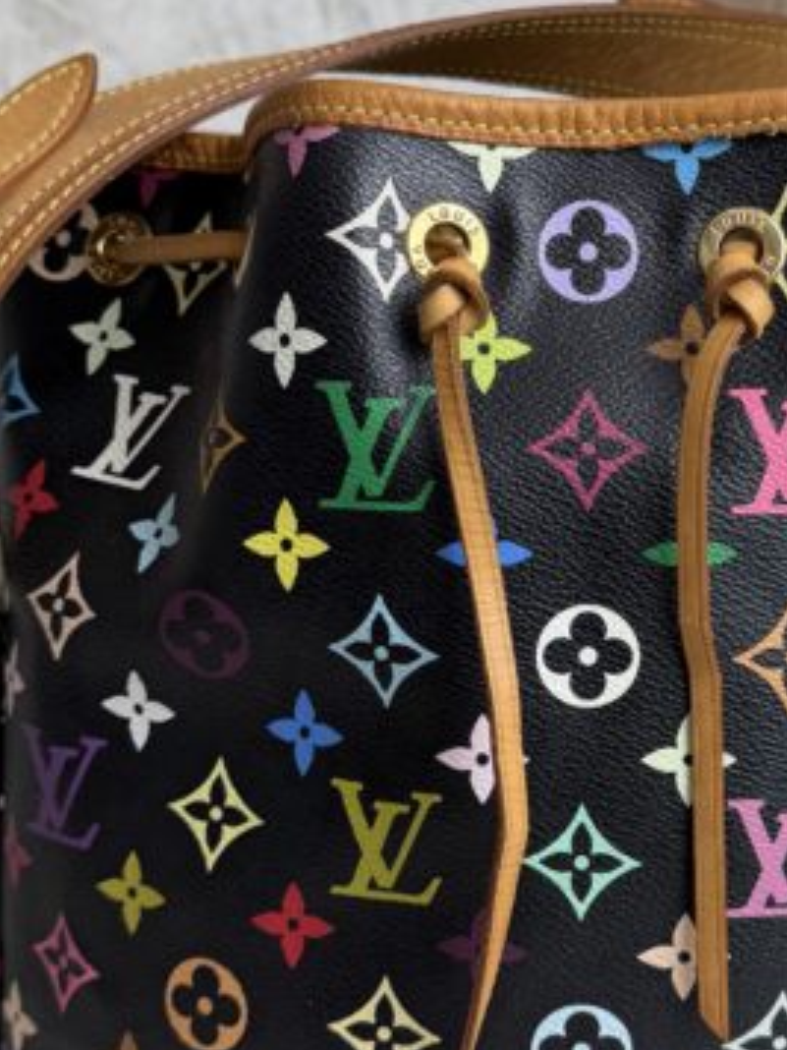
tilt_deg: -14.2
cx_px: 551
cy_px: 540
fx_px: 1637
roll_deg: +0.1
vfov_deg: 35.5
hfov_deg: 26.8
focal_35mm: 54
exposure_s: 1/120
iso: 100
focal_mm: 6.76
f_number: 1.78
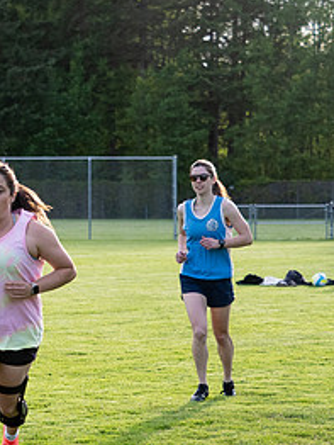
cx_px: -106
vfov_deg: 10.2
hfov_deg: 7.6
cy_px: 290
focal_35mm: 194
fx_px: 2492
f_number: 2.8
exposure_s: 1/1000
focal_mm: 43
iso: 500
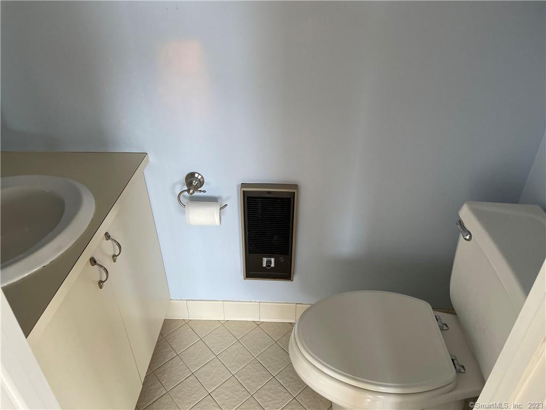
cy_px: 205
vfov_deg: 53.1
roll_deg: +0.2
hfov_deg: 67.3
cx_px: 273
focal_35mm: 26
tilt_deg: -33.2
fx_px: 410
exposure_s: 1/121
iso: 125
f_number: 1.6
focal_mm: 4.2
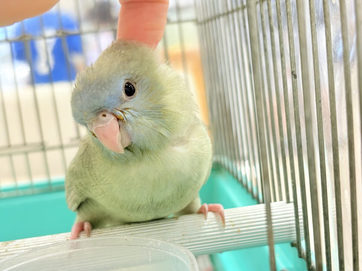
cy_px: 136
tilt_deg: -7.9
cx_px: 181
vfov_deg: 28.0
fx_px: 544
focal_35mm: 52
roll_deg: +7.7
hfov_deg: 36.8
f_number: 1.6
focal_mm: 5.96
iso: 100
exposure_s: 1/50
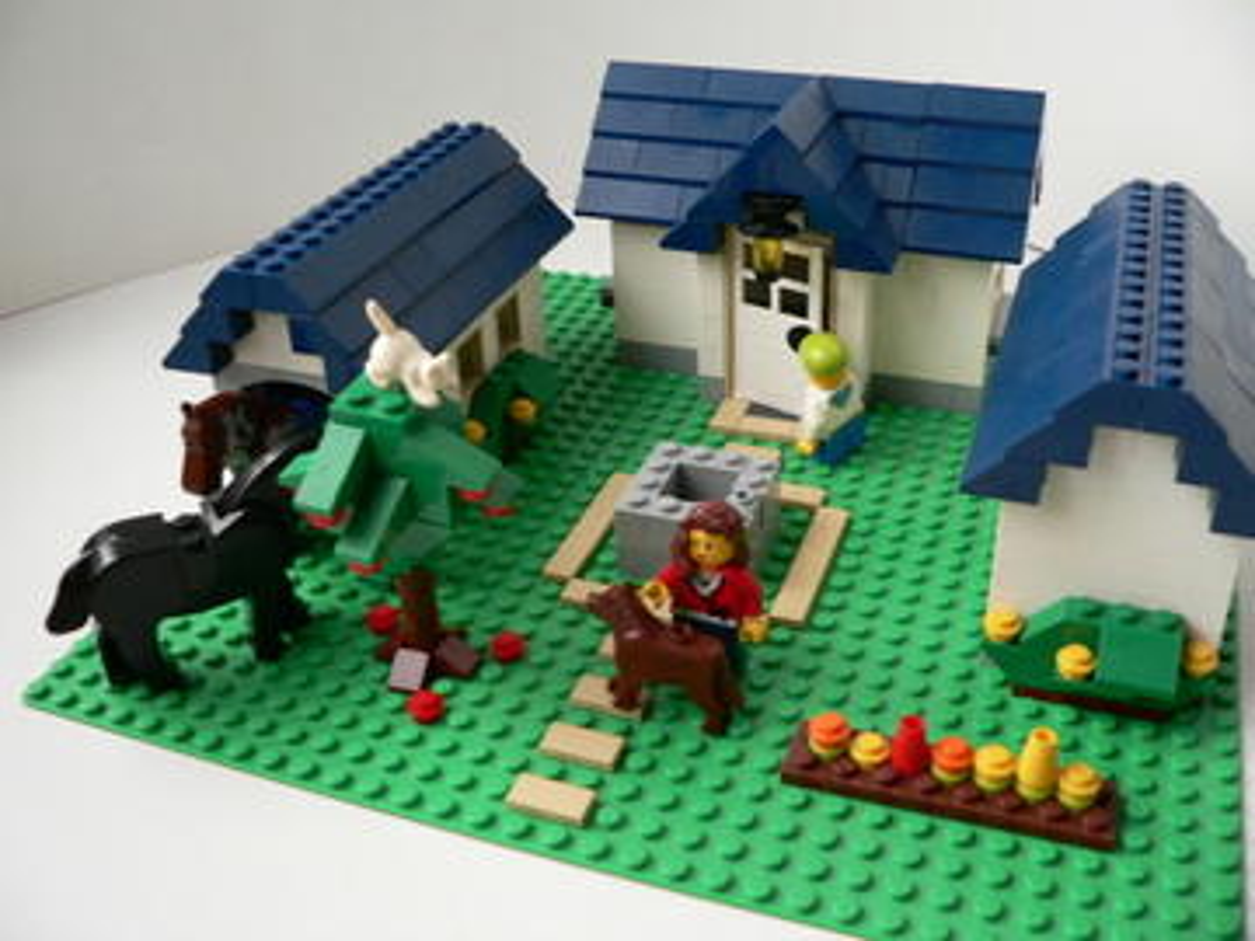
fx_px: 1305
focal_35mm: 36
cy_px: 470
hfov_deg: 51.4
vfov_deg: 39.7
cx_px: 628
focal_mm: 6
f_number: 2.8
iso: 200
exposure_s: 1/13
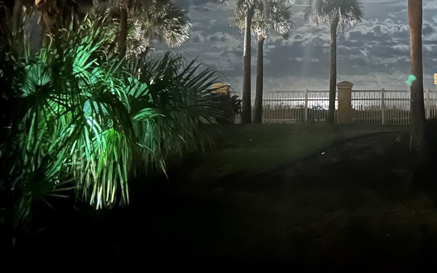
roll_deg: +1.1
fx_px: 572
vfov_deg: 25.6
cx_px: 367
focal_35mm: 48
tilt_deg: +10.2
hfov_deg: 39.7
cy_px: 6
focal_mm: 5.7
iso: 2500
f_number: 1.5
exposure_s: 1/2
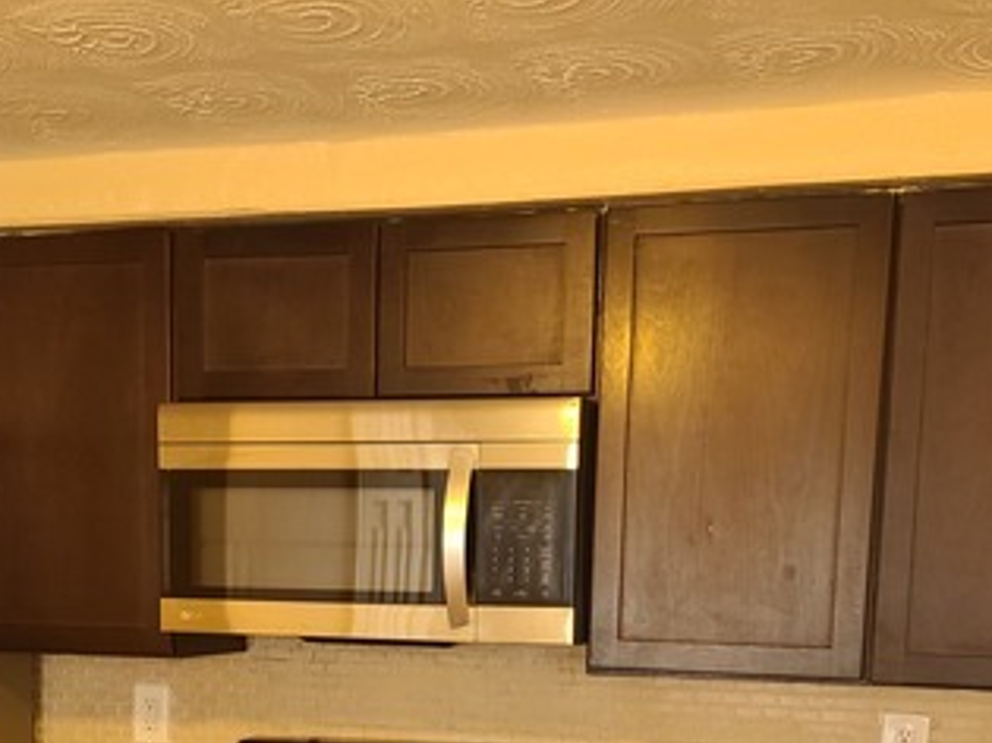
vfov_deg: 25.0
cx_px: 449
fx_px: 1576
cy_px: 781
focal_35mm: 55
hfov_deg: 34.9
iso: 250
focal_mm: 5.4
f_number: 1.8
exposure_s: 1/40
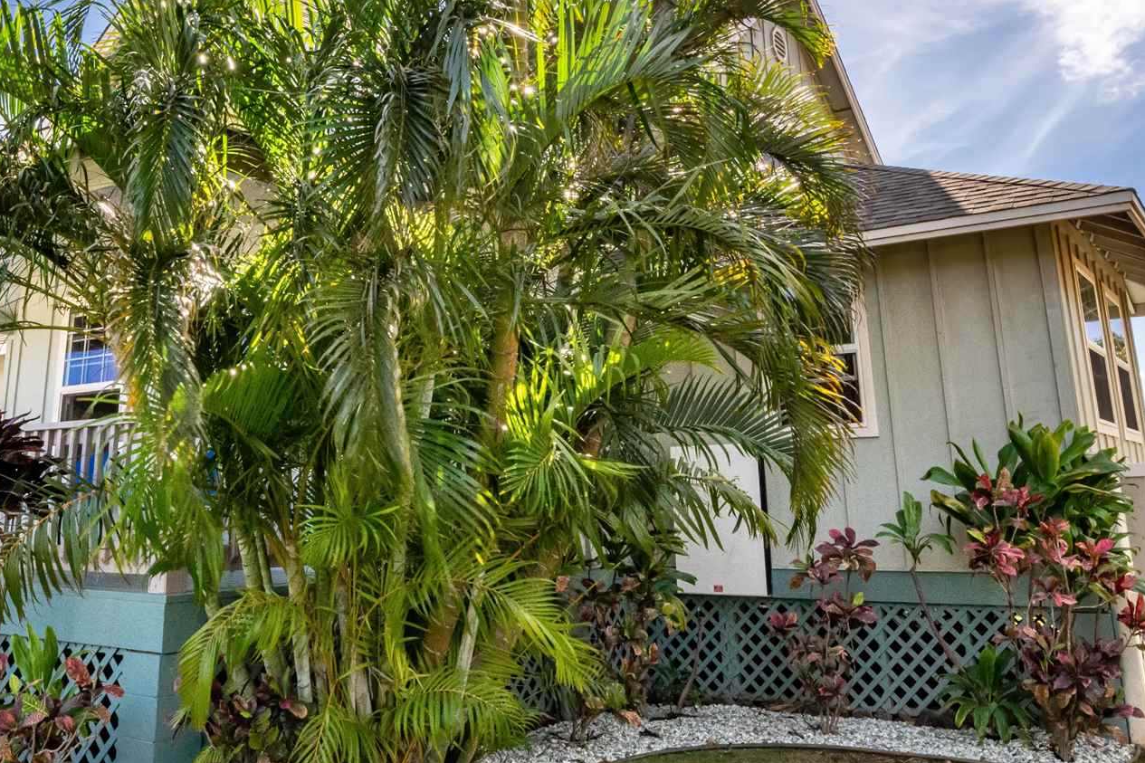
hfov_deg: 55.6
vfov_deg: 37.9
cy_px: 186
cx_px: 496
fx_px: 1081
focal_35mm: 34
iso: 800
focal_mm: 14
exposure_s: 1/125
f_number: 20
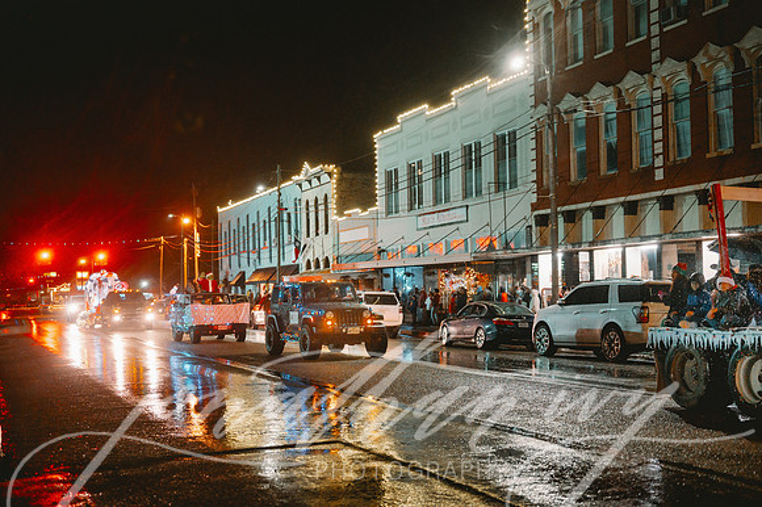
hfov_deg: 39.6
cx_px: 381
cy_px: 254
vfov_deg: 27.0
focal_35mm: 50
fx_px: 1058
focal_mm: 50
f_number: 2
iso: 5000
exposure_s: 1/320
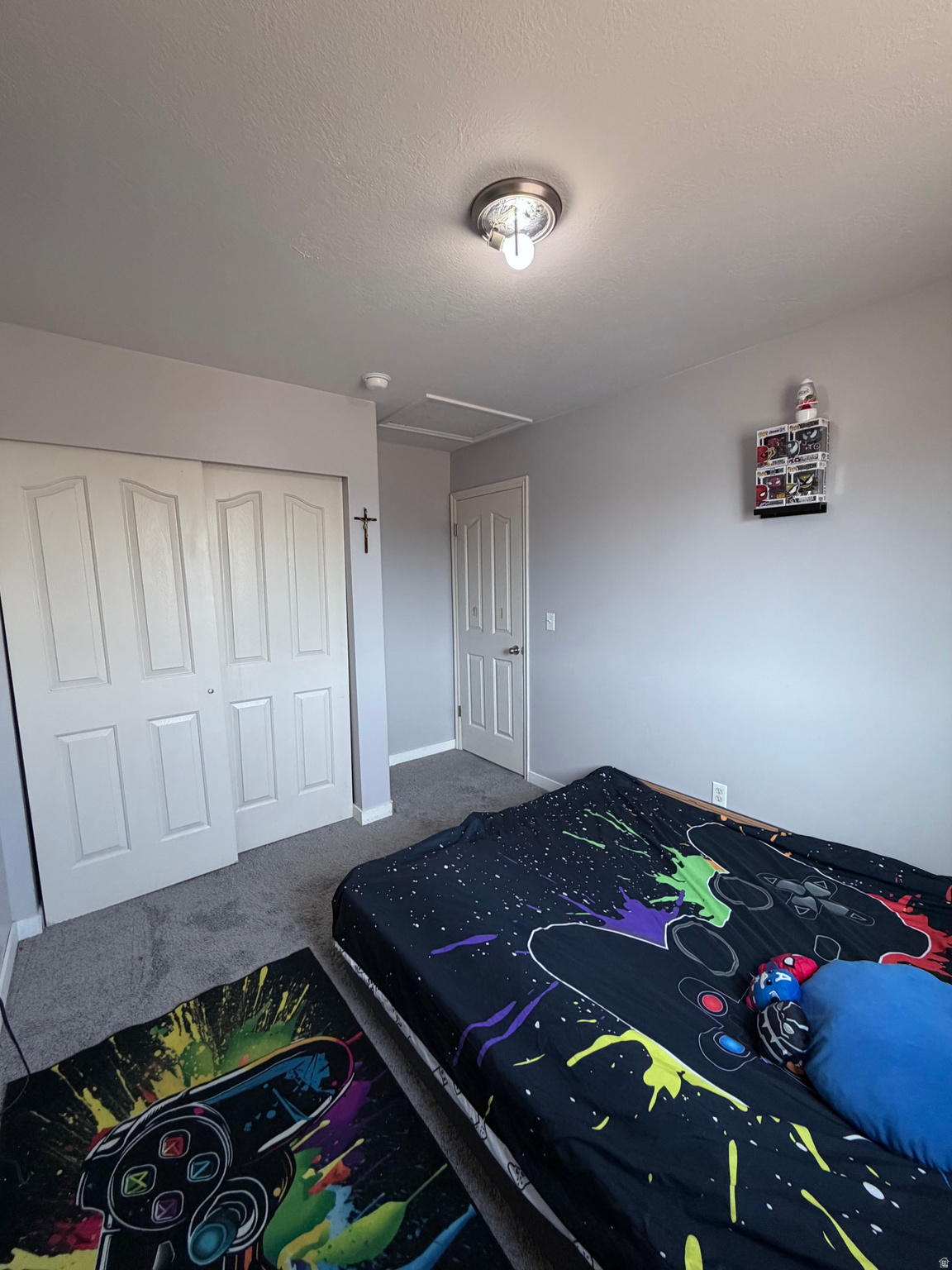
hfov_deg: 85.7
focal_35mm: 14
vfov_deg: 102.1
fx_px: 513
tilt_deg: -6.6
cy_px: 635
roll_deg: +0.8
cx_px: 476
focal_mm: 2.22
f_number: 2.2
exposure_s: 1/120
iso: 320
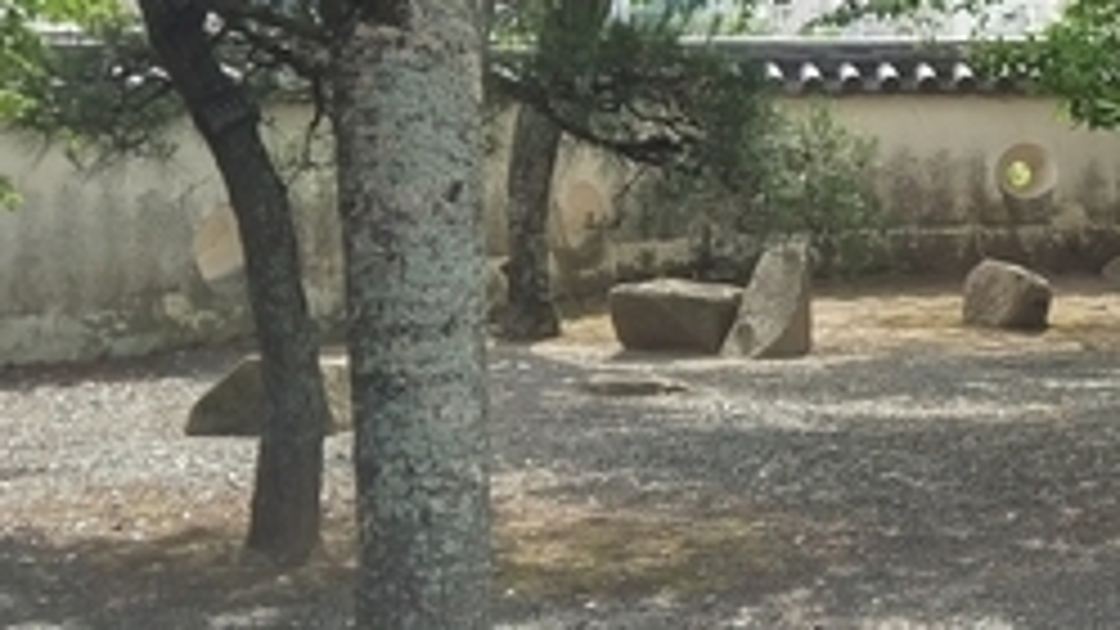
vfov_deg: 13.3
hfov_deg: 22.3
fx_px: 2702
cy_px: 220
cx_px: 1183
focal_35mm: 91
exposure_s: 1/800
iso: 100
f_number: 1.8
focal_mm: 4.58
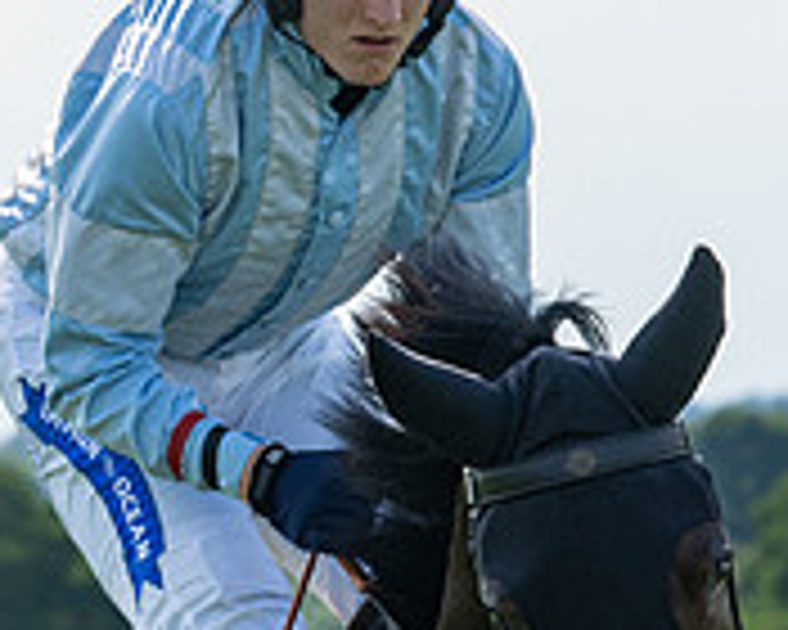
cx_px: 668
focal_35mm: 513
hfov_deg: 3.8
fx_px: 11964
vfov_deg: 3.0
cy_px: 560
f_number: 5
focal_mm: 88
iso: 200
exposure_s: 1/1250
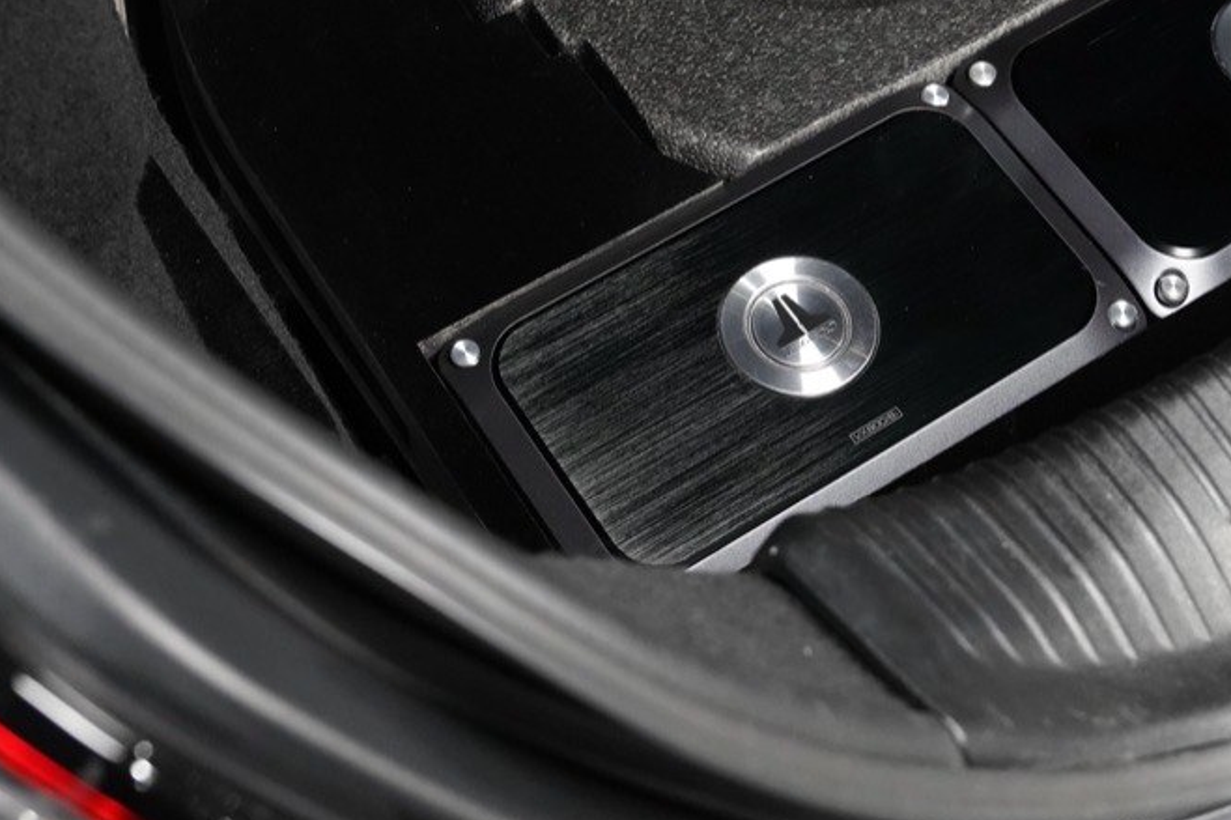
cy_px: 121
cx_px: 609
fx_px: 2324
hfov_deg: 29.7
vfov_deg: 19.7
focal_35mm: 68
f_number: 4
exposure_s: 1/125
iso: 3200
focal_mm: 28
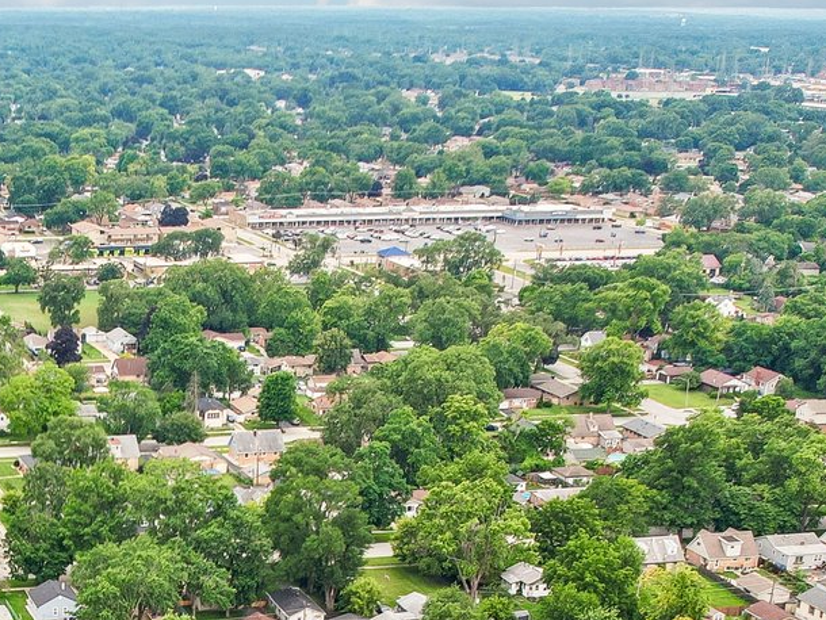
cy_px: 710
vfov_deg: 19.7
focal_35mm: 71
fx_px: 1695
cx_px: 43
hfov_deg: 26.3
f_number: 2.8
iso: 100
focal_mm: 8.4
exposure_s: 1/100
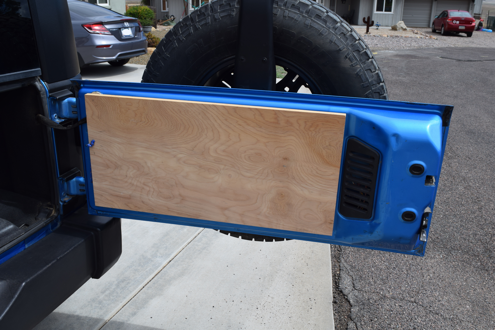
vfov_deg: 40.0
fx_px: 454
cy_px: 165
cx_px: 248
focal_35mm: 33
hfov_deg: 57.2
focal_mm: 22
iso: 200
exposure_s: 1/400
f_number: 10
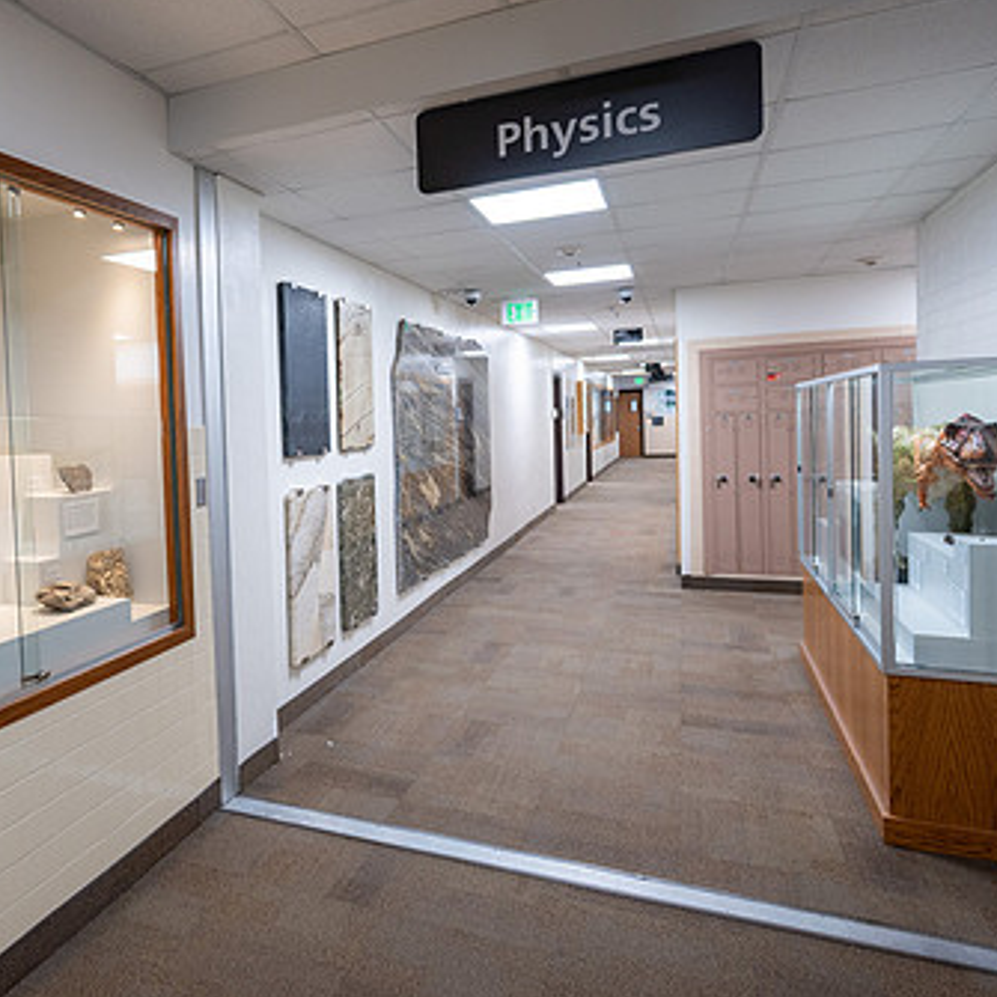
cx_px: 259
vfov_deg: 62.8
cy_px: 460
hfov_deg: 59.8
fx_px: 815
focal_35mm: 25
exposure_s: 1/160
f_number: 4
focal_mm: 17
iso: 800
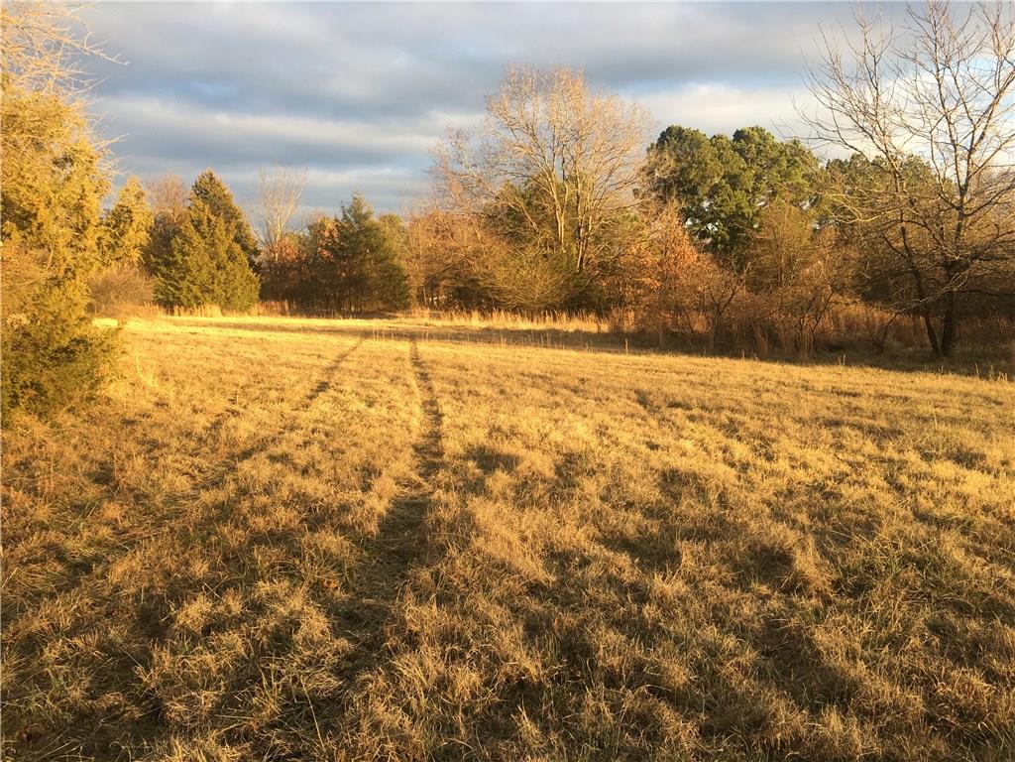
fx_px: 850
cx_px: 508
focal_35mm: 29
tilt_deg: -6.0
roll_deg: +1.0
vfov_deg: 48.2
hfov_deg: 61.7
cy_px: 381
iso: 25
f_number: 2.2
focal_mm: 4.15
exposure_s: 1/139
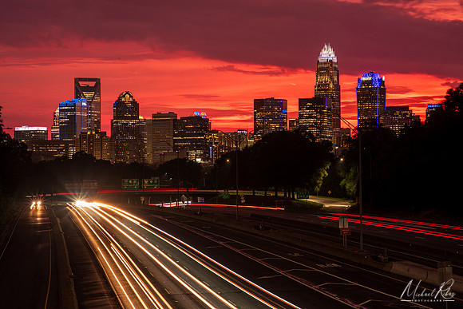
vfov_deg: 16.1
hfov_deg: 23.9
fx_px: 1093
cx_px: 232
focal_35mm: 85
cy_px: 154
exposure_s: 8
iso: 64
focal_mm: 85
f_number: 14
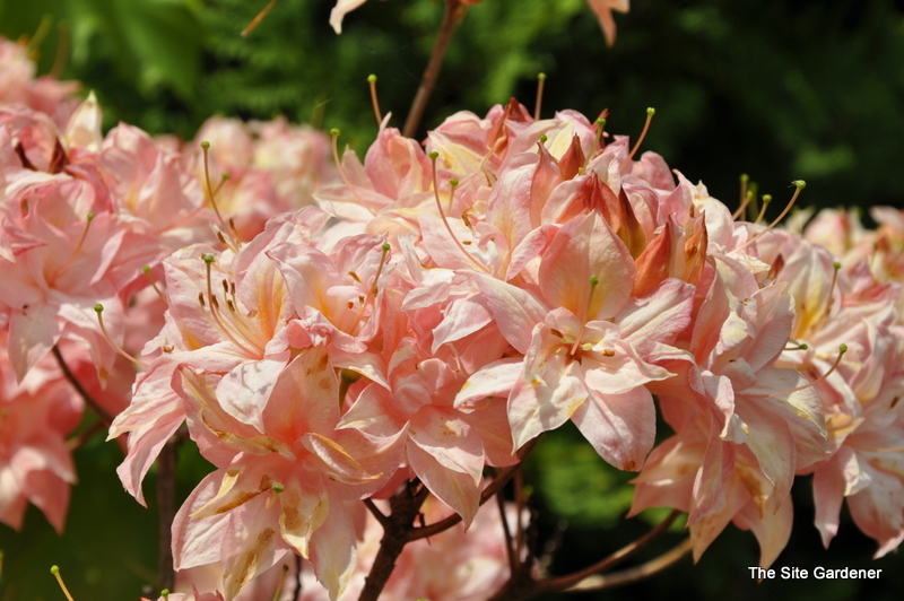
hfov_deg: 18.2
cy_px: 300
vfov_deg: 12.2
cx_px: 452
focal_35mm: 112
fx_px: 2823
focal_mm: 75
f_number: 11
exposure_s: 1/500
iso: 200
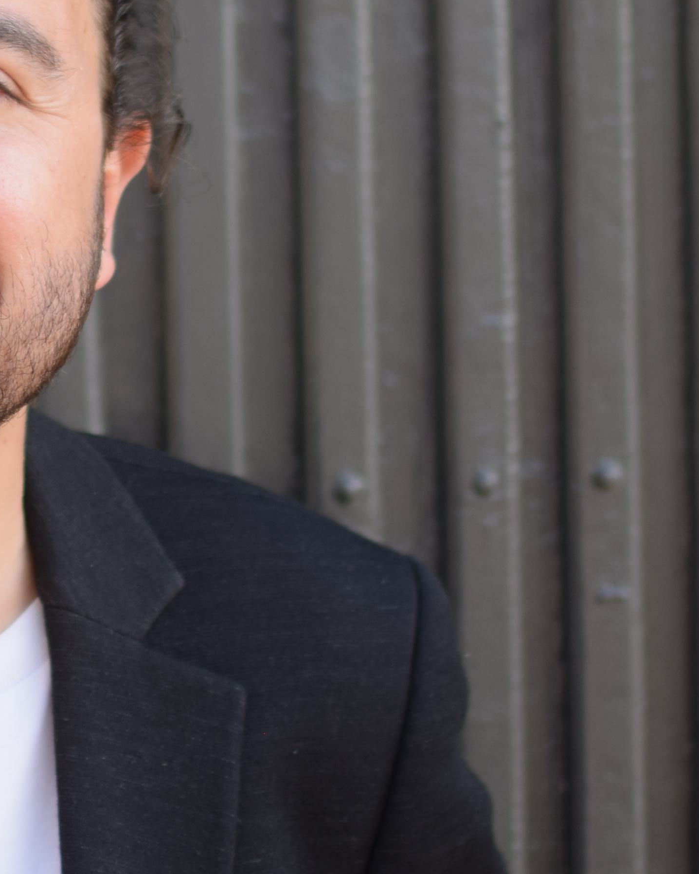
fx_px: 4255
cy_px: 98
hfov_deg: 9.3
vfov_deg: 11.6
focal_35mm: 165
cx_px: -132
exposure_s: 1/800
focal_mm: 35
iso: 100
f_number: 1.8
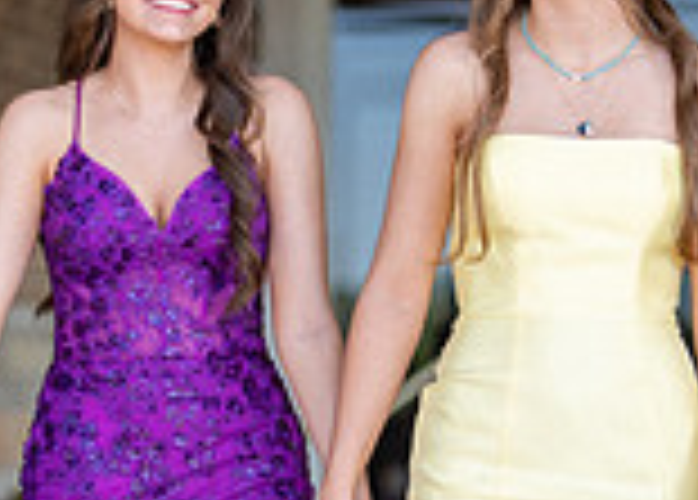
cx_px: 615
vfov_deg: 7.1
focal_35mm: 202
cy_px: 428
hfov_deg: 9.9
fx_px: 4008
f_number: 1.3
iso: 160
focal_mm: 50
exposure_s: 1/1250
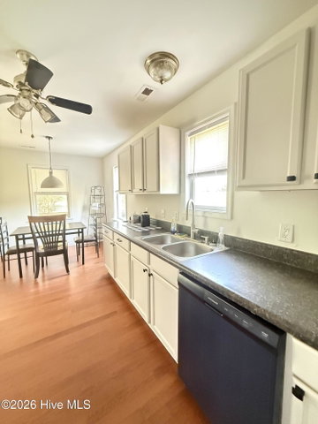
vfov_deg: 102.1
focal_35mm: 14
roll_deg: +0.0
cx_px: 159
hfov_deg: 85.7
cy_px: 212
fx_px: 171
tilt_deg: -4.5
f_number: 2.2
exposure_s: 1/38
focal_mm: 2.22
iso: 1600
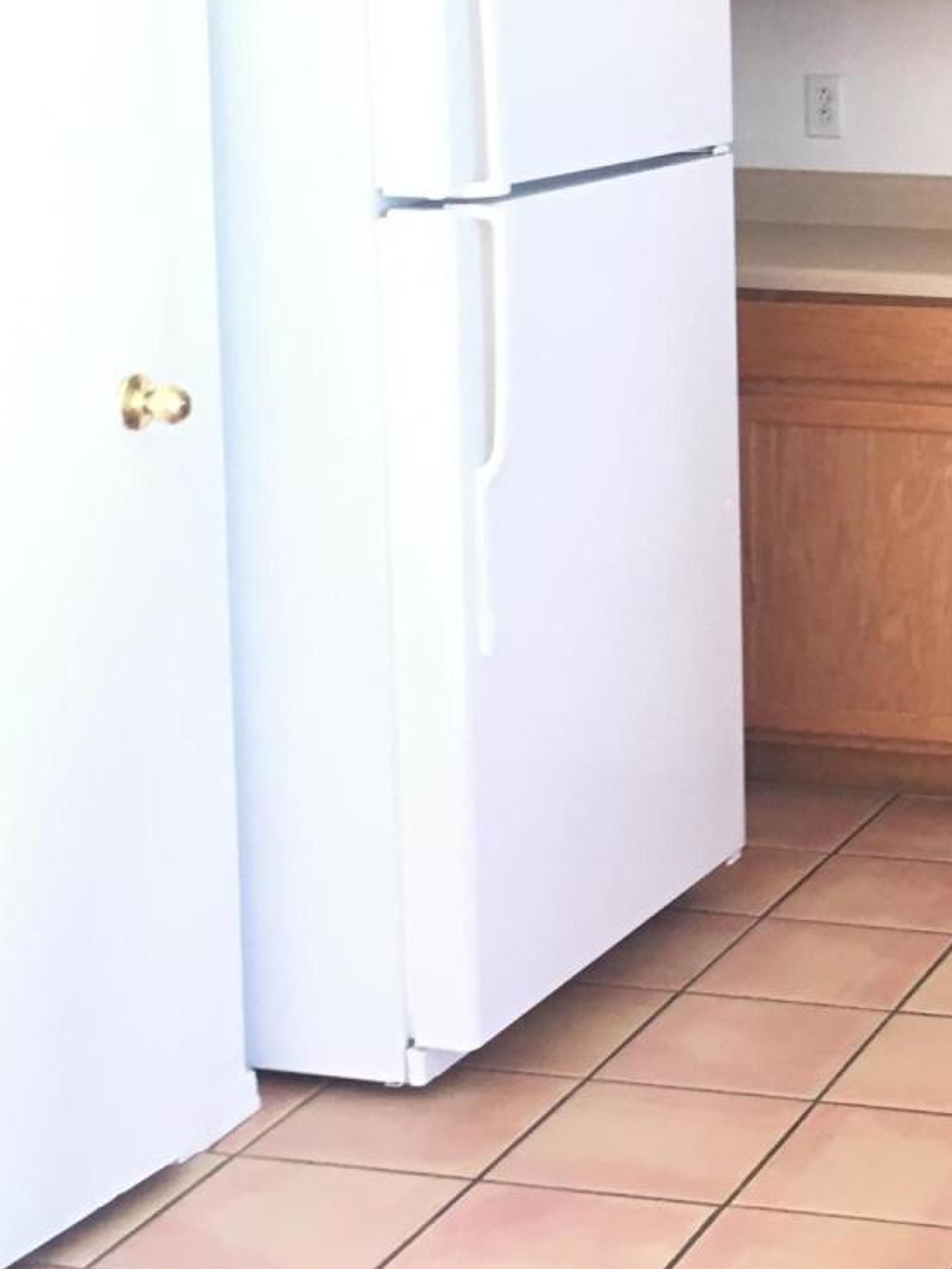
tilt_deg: -9.1
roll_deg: -0.6
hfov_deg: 17.5
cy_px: 367
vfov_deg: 24.5
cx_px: 1254
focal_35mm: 79
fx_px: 2895
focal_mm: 4.15
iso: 80
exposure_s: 1/30
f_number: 2.2
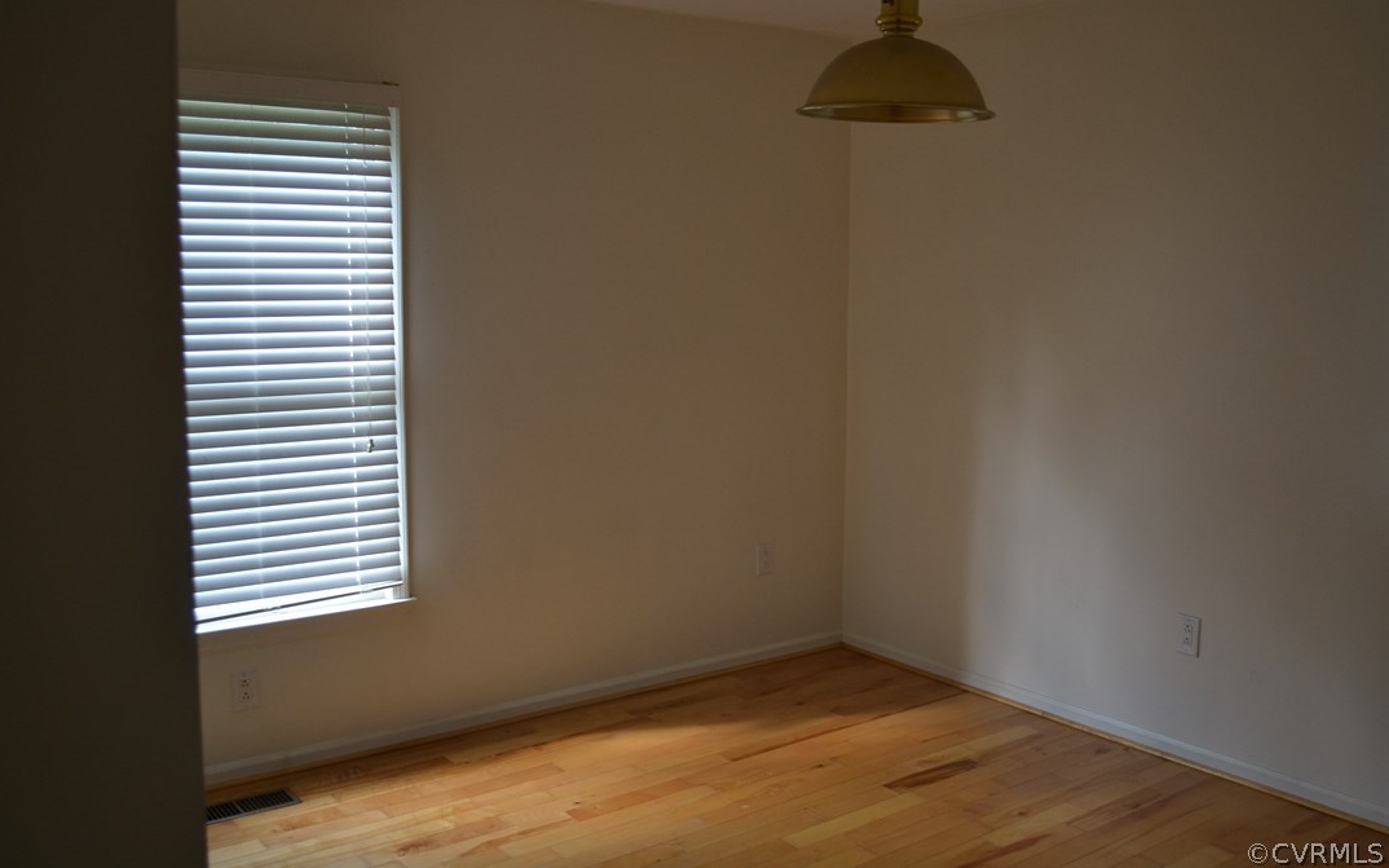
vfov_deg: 37.2
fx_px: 1287
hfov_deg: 56.7
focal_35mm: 34
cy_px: 406
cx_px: 688
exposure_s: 1/60
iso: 400
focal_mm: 22
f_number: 4
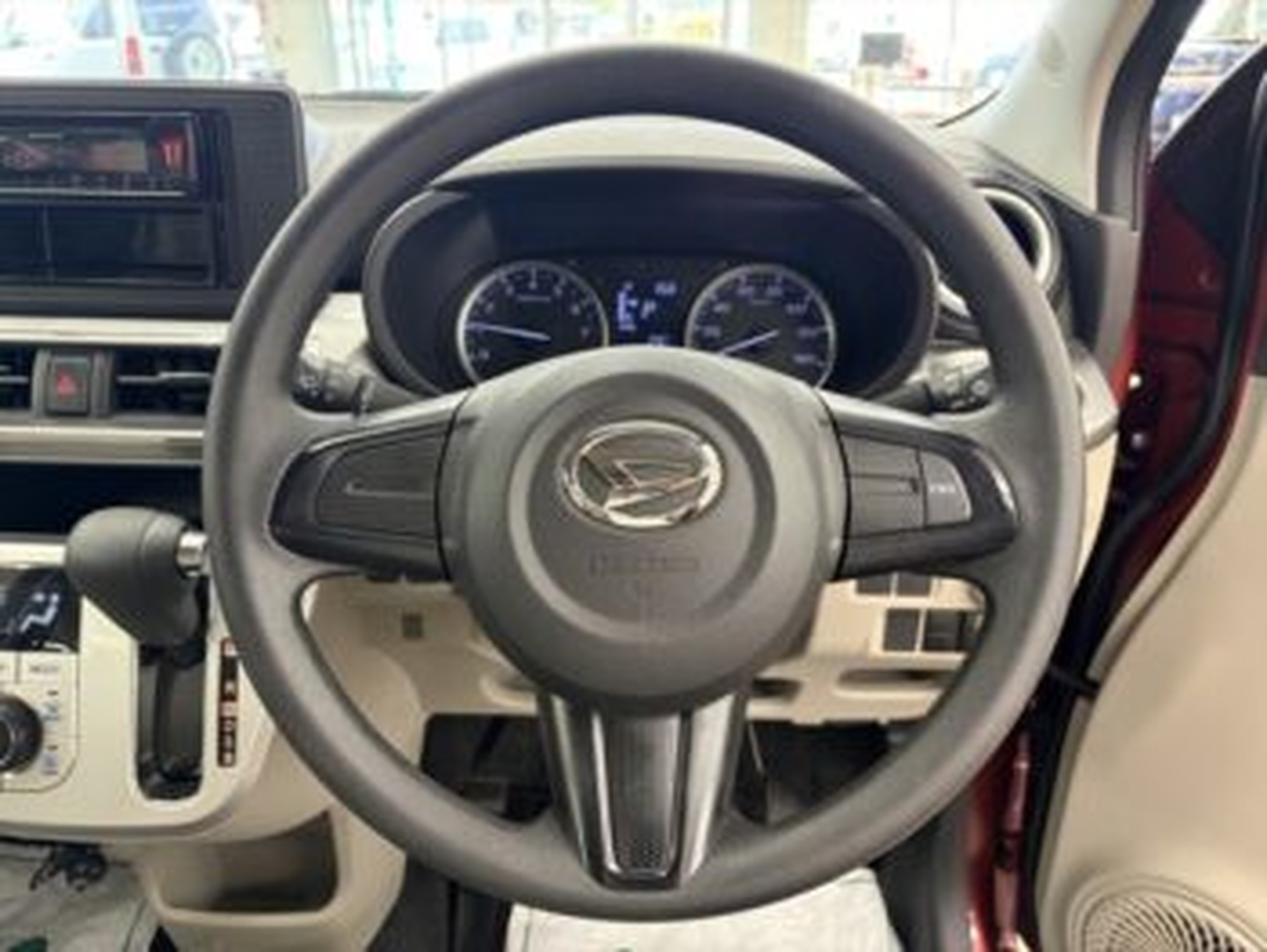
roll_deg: -0.1
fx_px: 952
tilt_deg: -23.6
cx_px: 634
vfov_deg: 53.1
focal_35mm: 26
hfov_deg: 67.3
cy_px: 476
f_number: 1.6
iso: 320
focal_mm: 5.96
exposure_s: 1/50
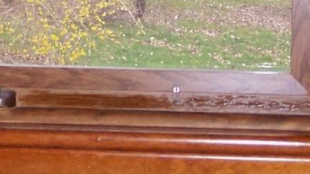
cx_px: 25
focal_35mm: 152
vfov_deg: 8.0
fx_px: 1250
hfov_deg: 14.0
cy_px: 30
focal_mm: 6.3
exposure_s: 1/60
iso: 140
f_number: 2.8
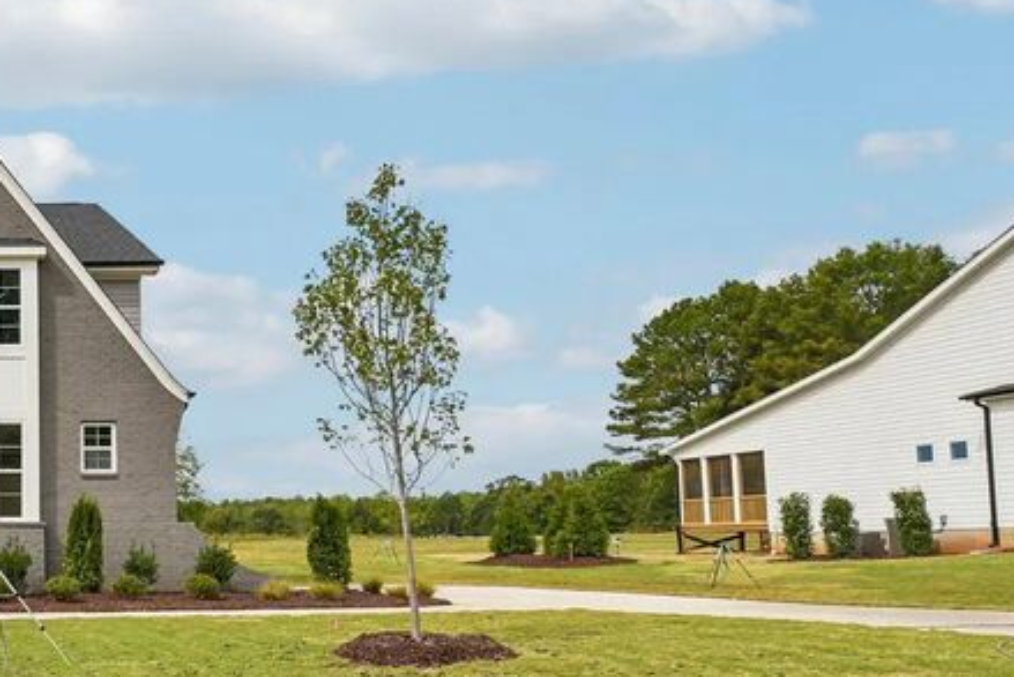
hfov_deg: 42.6
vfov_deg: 37.8
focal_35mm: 35
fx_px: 986
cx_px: -102
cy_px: 373
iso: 100
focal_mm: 15
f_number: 8
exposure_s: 1/320
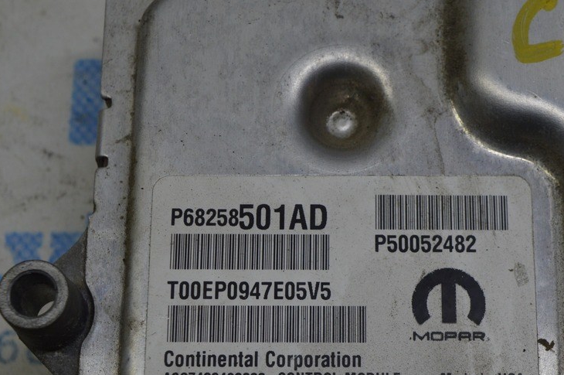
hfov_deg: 25.3
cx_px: 355
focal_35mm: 80
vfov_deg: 17.0
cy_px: 251
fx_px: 1252
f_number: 8
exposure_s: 1/80
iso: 400
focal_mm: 38
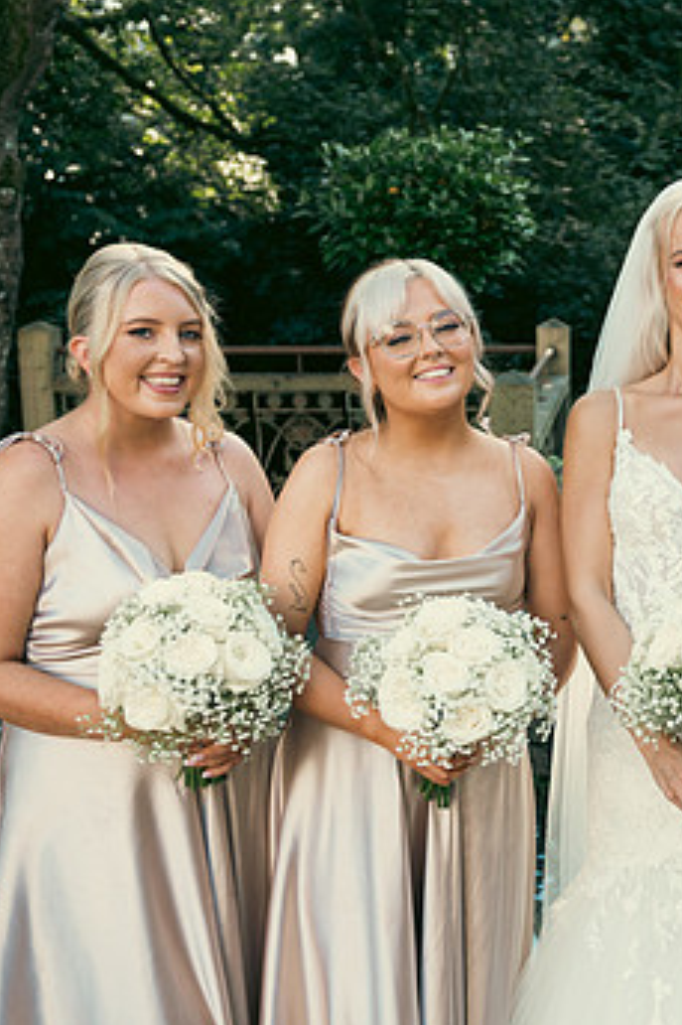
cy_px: 523
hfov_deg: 22.0
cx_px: 706
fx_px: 1678
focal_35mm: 59
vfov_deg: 33.9
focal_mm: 35
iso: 125
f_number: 3.5
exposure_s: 1/160
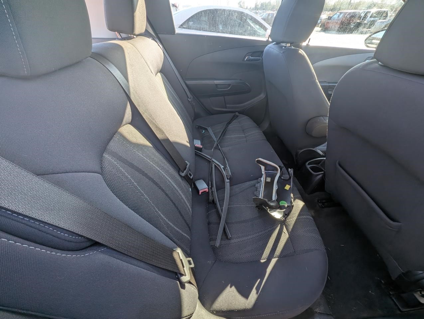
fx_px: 159
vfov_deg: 90.1
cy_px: 160
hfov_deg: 106.1
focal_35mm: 13
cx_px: 212
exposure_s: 1/124
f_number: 2.2
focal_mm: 1.95
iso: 40
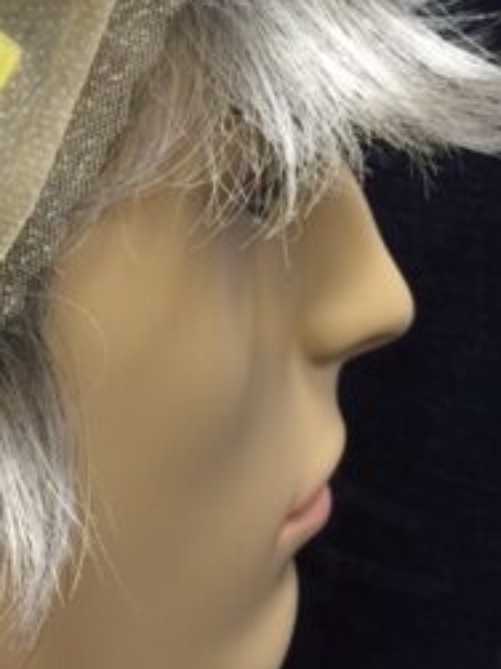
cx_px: -45
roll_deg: +0.2
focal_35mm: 74
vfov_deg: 25.9
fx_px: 1429
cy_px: 139
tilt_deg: -10.9
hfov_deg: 19.1
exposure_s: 1/30
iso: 100
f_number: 2.2
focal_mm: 4.15
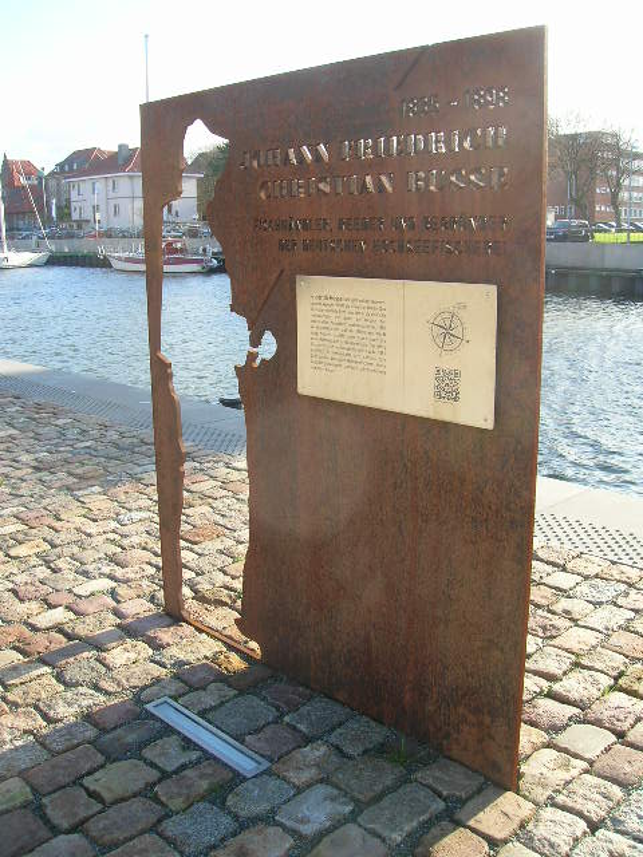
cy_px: 428
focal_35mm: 34
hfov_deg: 41.8
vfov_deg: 54.0
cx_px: 322
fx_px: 842
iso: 50
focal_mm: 5.7
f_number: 4.9
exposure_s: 1/91.8
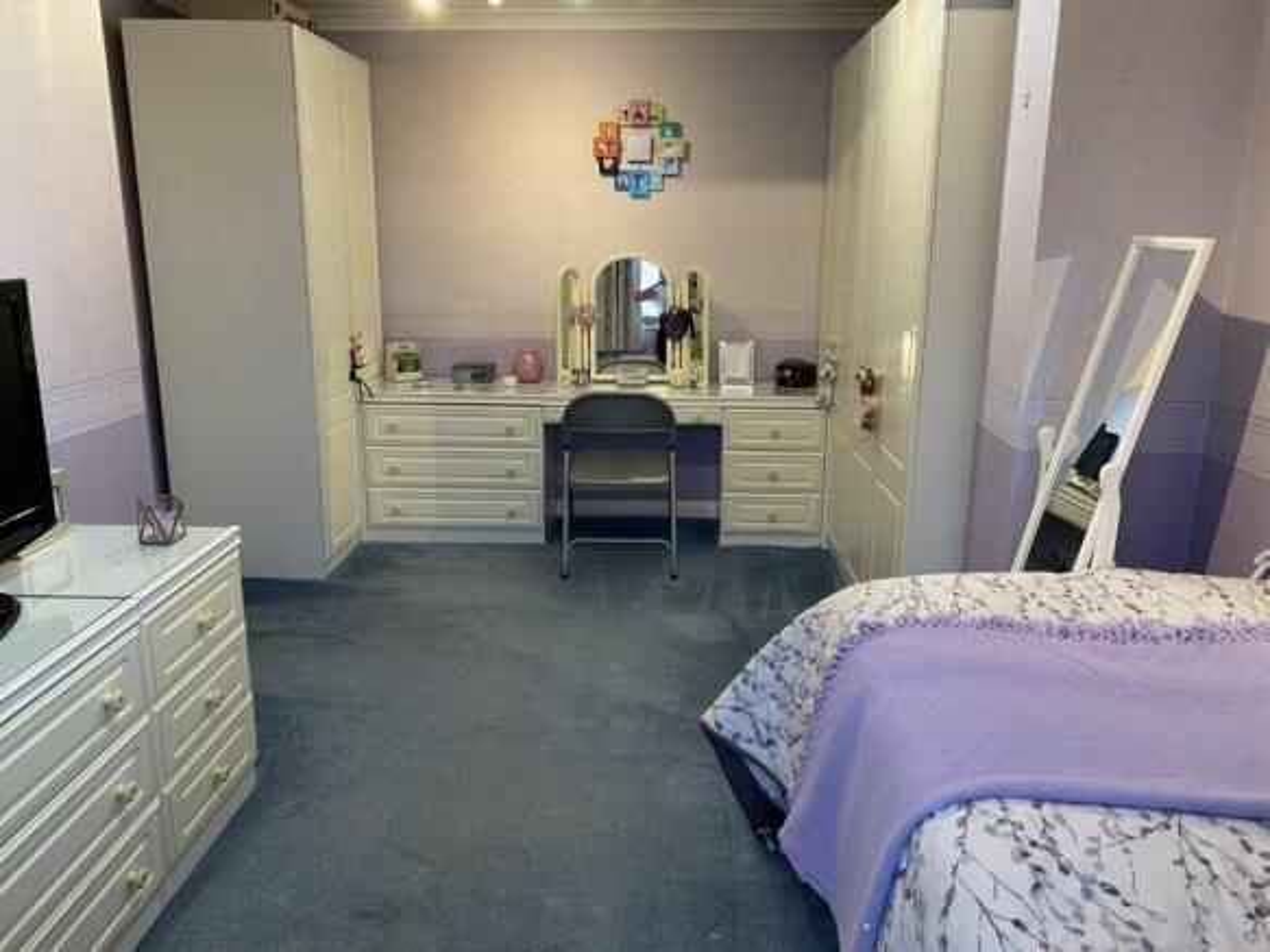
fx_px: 954
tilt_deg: -14.7
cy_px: 476
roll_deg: -0.1
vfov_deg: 53.0
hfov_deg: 67.3
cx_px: 635
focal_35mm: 26
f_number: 1.8
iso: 100
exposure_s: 1/50
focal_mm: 4.25
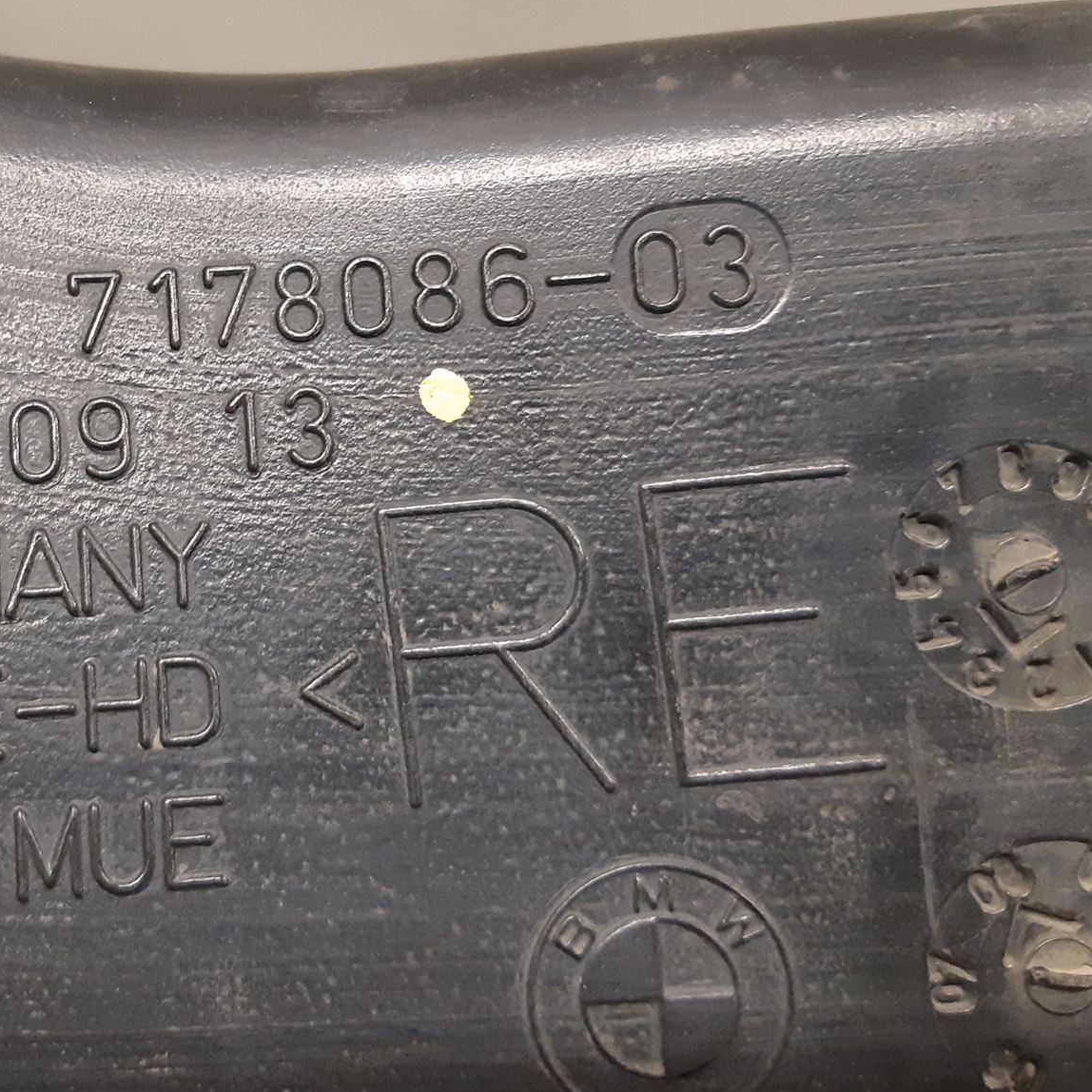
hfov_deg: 39.2
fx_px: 1463
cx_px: 210
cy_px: 451
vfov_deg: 40.8
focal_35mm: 41
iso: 320
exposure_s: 1/50
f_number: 1.7
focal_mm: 3.93
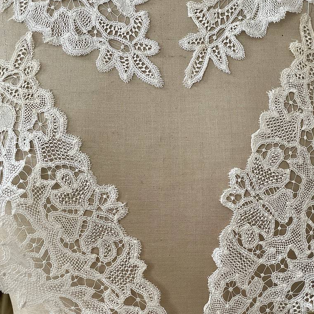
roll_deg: -0.2
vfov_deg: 27.6
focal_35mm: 62
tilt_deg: -9.9
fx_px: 636
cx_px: 158
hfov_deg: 27.7
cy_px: 115
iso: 200
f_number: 2
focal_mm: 6
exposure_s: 1/78
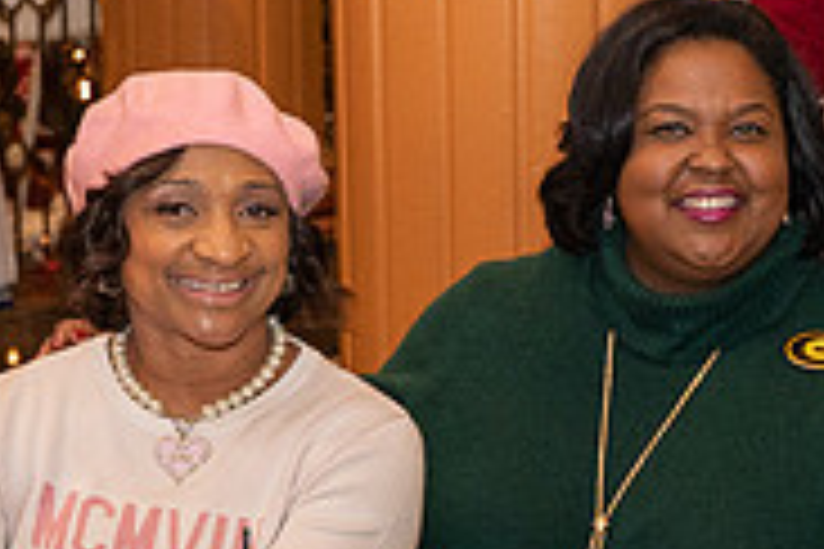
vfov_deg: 10.3
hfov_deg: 15.2
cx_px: 779
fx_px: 3044
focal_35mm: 133
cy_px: 407
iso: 1600
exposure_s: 1/100
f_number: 3.5
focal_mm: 28
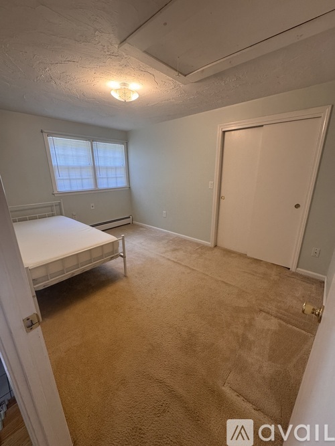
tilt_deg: -18.4
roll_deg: +0.6
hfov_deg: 85.7
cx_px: 168
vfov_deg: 102.1
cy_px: 223
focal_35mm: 14
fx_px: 181
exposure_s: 1/120
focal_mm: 2.22
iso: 320
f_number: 2.2
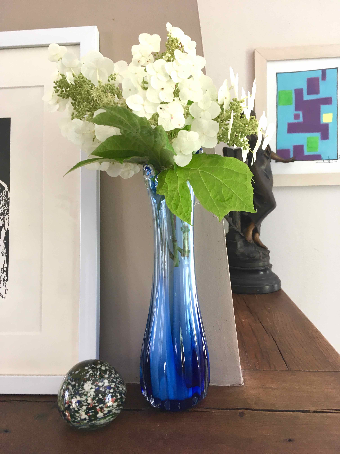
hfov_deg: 48.2
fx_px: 380
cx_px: 170
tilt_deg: -7.7
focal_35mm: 29
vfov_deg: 61.7
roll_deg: +1.6
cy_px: 227
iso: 100
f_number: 2.2
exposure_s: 1/33
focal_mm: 4.15
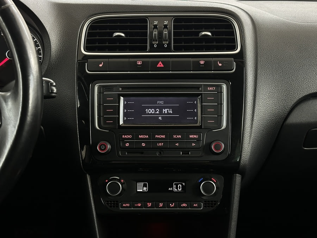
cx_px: 158
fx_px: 440
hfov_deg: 39.7
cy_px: 119
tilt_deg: -20.1
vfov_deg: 30.3
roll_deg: -0.4
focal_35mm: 48
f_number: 1.78
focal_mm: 6.86
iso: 200
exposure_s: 1/33
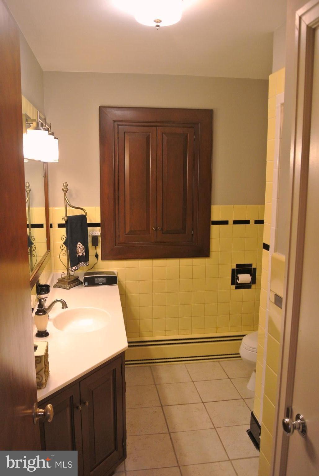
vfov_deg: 61.9
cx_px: 160
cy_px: 238
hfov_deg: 43.7
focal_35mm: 30
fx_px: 398
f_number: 3.5
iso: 500
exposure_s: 1/60
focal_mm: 11.4
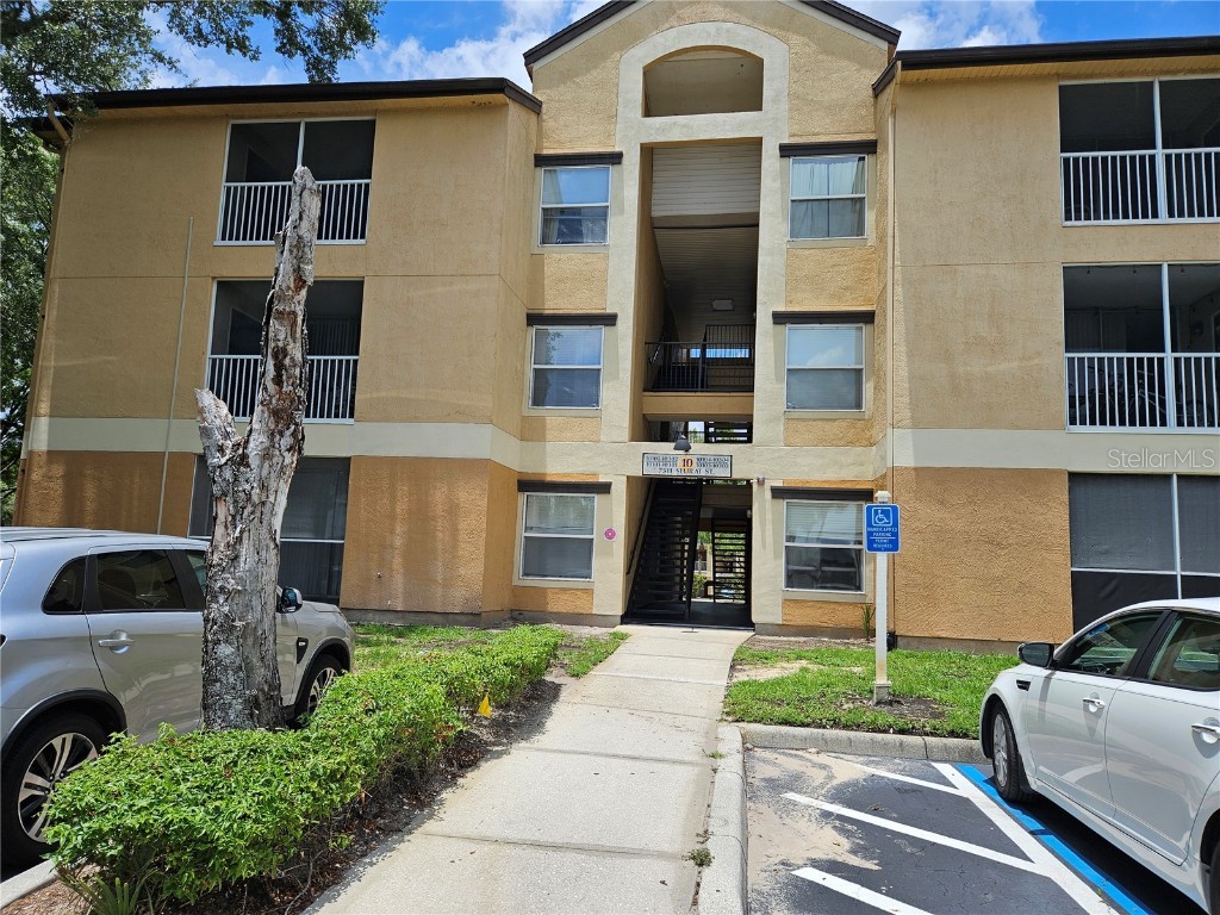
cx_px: 610
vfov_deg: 58.9
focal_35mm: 23
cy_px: 458
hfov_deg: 73.9
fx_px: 811
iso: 25
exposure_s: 1/2005
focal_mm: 5.4
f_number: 1.8
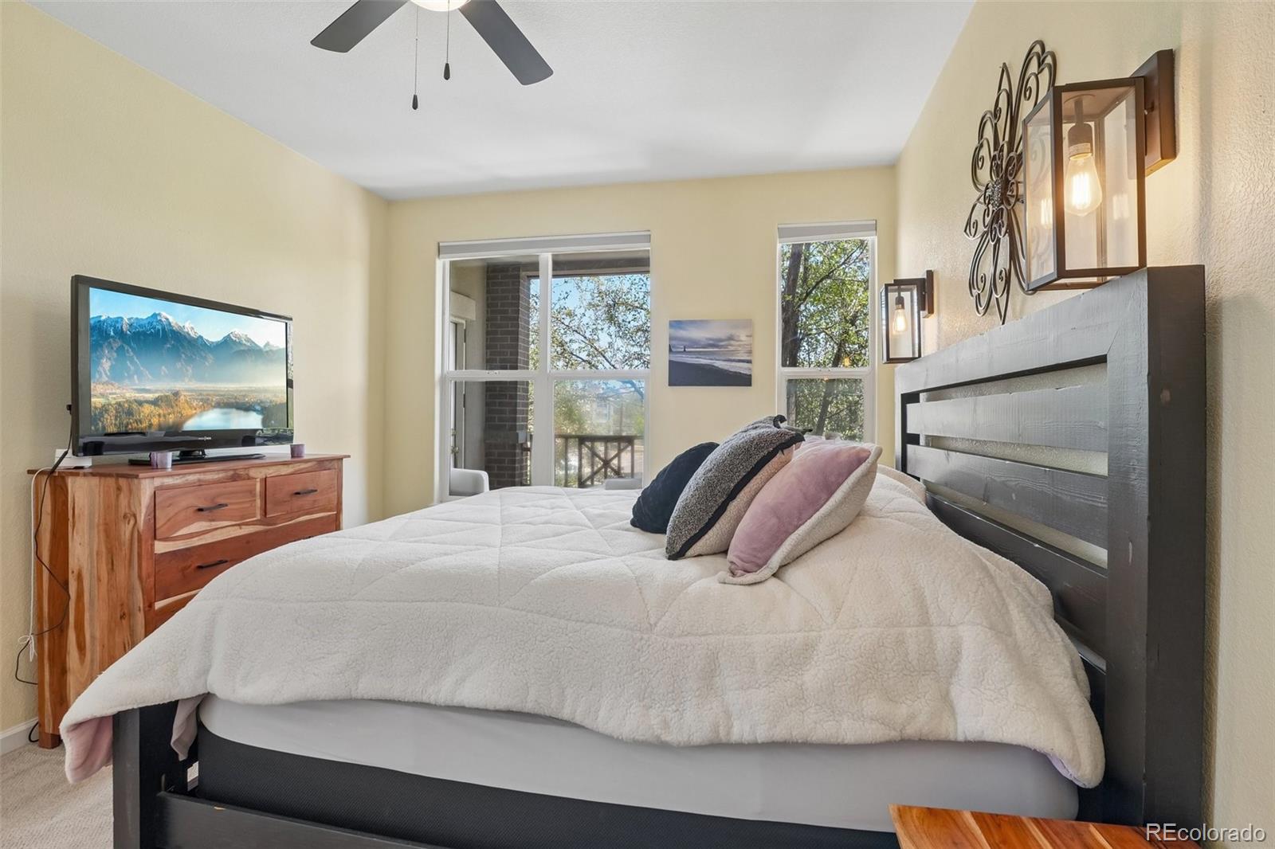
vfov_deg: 72.0
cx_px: 638
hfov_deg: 95.0
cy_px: 424
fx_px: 584
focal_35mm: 16
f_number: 8
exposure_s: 1/30
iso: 400
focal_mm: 11
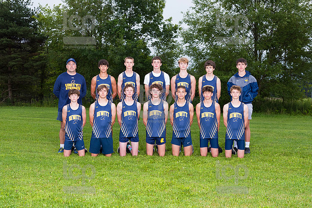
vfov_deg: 23.3
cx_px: 155
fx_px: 504
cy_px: 105
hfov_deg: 34.4
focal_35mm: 58
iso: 800
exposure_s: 1/250
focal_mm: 48
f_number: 6.3
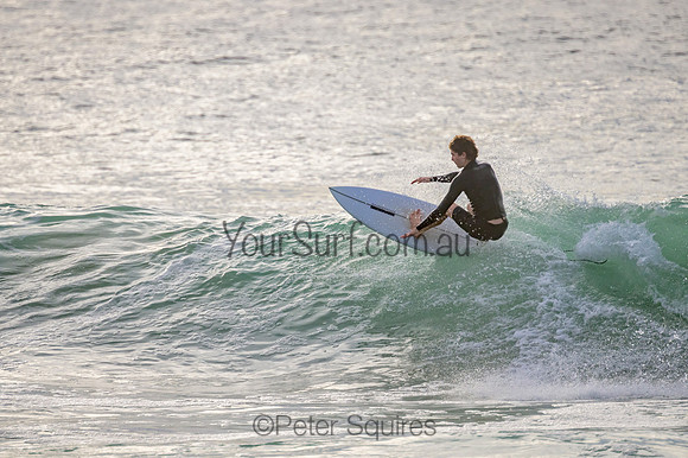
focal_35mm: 600
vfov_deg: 2.3
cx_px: 344
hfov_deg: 3.4
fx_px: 11460
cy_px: 229
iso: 250
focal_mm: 400
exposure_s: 1/2500
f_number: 5.6
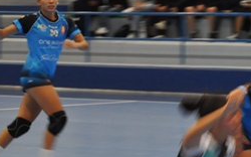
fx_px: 1837
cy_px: 161
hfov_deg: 7.7
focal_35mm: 269
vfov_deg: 4.9
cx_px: 300
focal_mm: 55
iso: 800
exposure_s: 1/40
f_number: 5.6
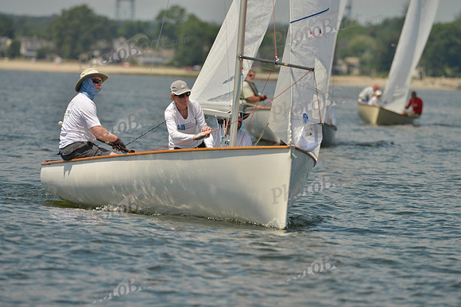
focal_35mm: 400
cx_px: 230
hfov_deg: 5.2
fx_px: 5123
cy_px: 154
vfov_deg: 3.4
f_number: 7.1
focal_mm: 400
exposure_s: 1/1250
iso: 200
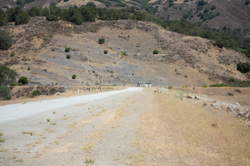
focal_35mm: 50
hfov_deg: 39.6
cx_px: 125
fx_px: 347
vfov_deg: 27.0
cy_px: 83
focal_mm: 50
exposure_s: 1/1000
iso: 160
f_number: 4.5
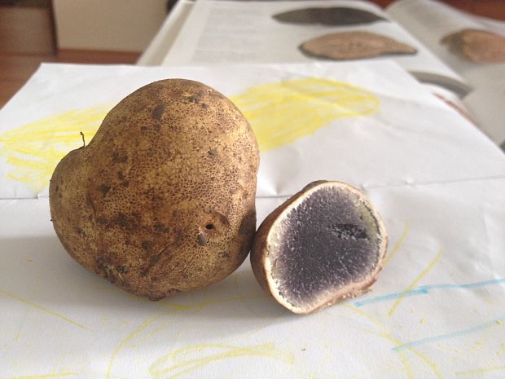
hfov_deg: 52.6
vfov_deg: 40.7
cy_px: 190
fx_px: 511
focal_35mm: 35
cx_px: 252
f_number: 2.4
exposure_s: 1/20
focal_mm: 4.28
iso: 100
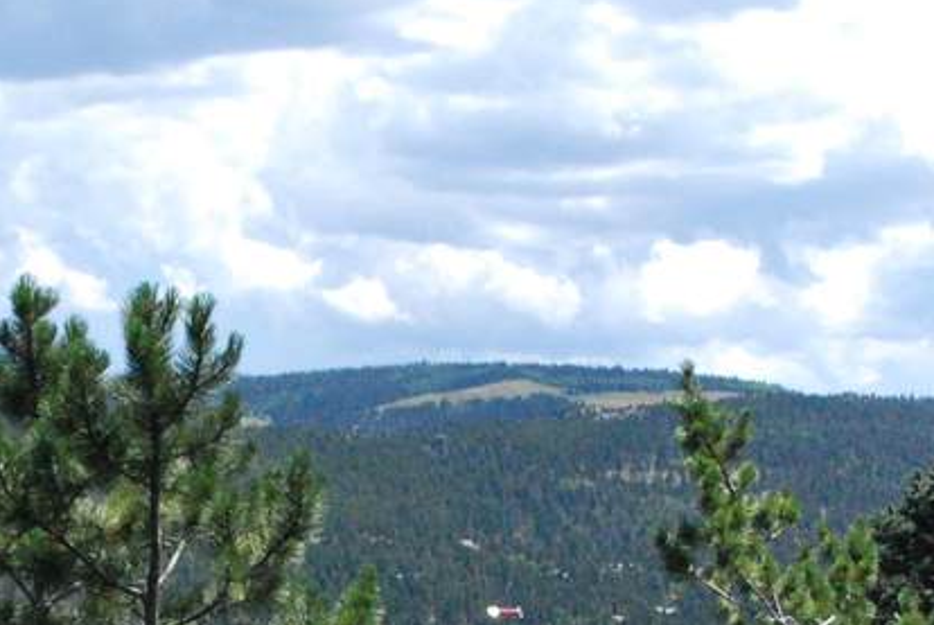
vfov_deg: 9.8
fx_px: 3610
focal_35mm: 139
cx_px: 178
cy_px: 556
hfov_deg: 14.7
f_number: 6.3
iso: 1600
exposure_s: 1/4000
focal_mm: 30
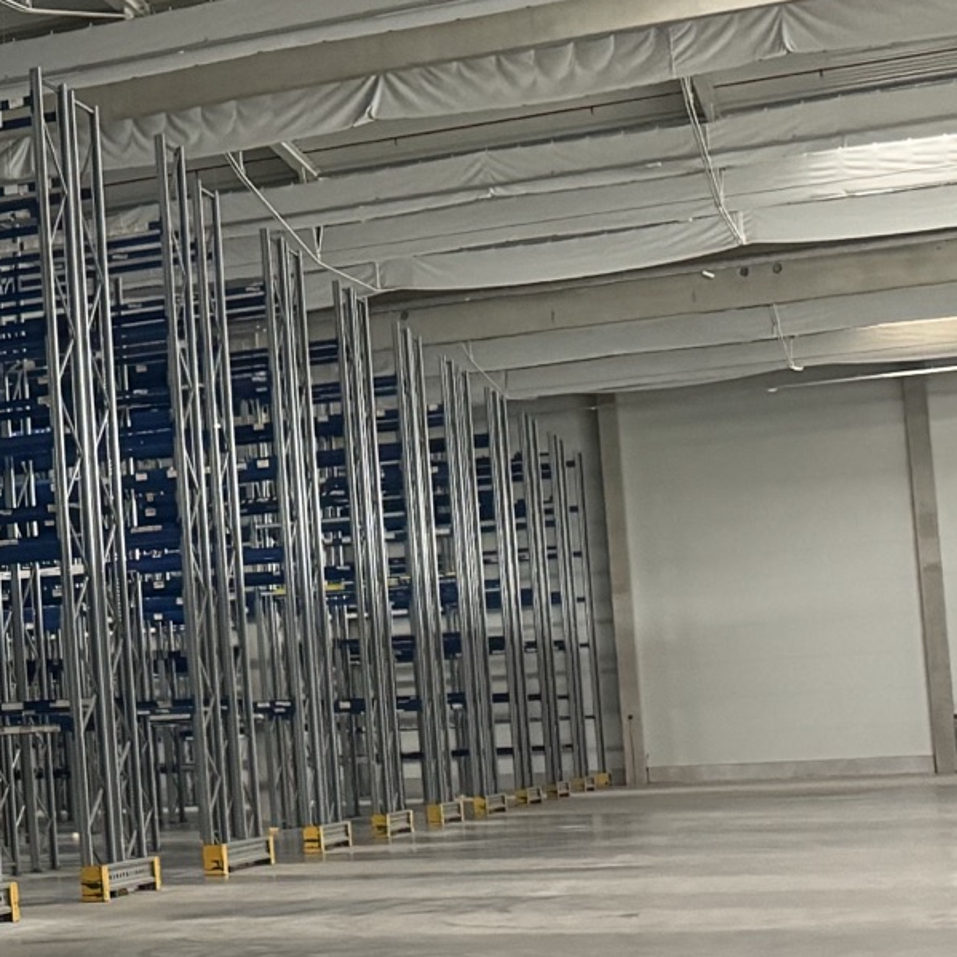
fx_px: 2659
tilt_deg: +4.3
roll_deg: +2.8
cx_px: -714
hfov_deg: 17.1
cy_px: 660
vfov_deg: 20.3
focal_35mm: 85
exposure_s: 1/40
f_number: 1.78
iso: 800
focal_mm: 6.76
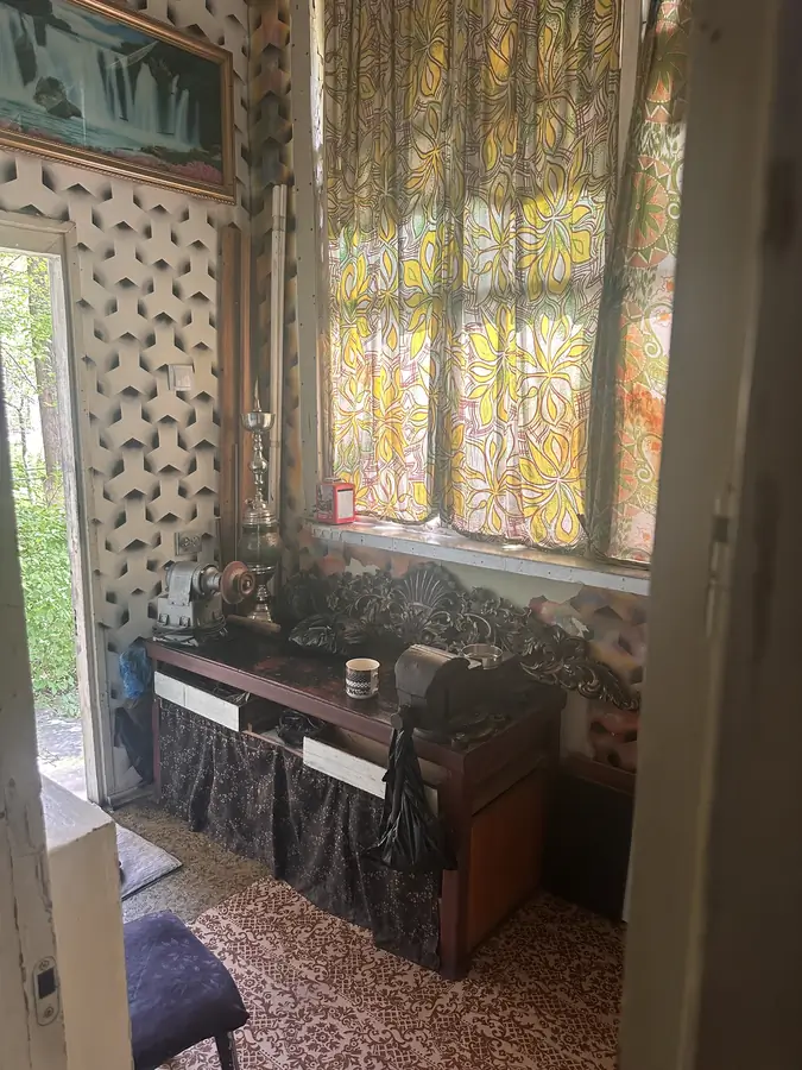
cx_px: 401
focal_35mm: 24
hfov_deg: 56.8
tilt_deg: -10.3
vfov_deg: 71.6
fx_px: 741
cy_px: 535
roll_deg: -1.3
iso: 160
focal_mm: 6.86
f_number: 1.78
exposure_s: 1/121
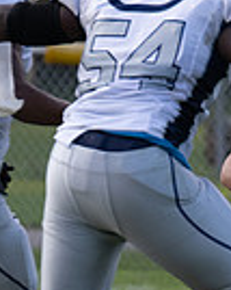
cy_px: 366
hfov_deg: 0.9
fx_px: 15015
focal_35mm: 1755
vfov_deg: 1.1
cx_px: 430
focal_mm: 300
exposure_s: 1/1000
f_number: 4.5
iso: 720
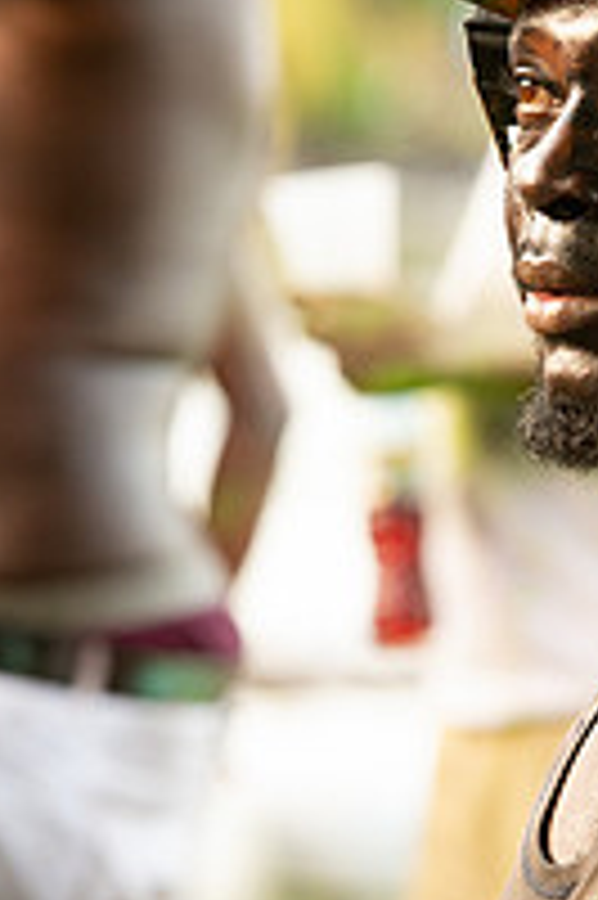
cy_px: 572
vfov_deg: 6.3
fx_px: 8161
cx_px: 614
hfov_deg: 4.2
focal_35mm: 327
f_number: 5
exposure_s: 1/200
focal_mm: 145
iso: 1000
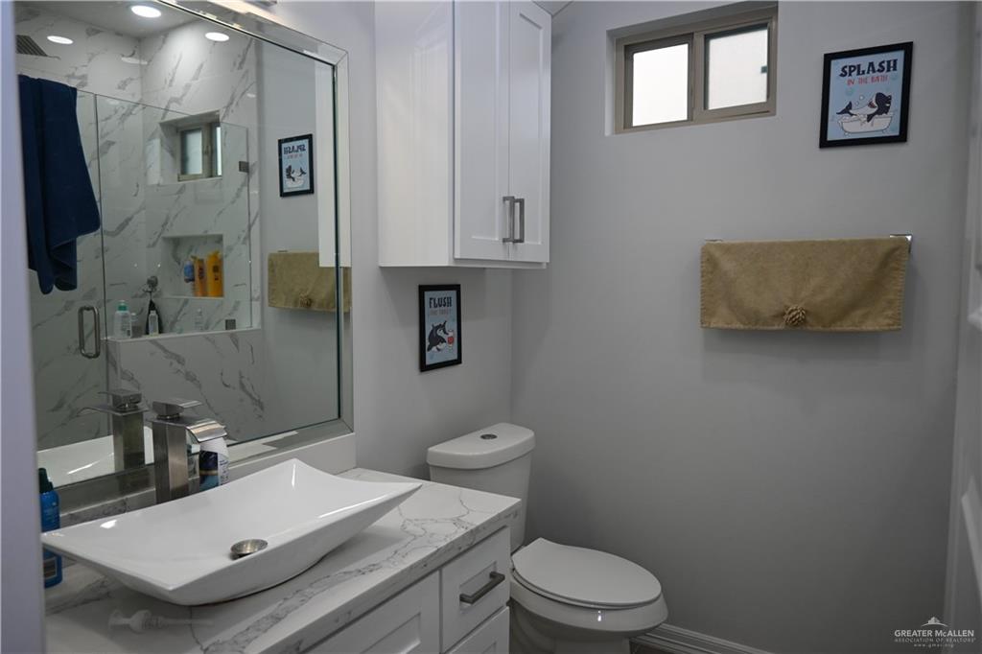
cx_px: 491
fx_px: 654
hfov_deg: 73.8
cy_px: 327
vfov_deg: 53.1
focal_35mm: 24
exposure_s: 1/250
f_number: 3.5
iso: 400
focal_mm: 16
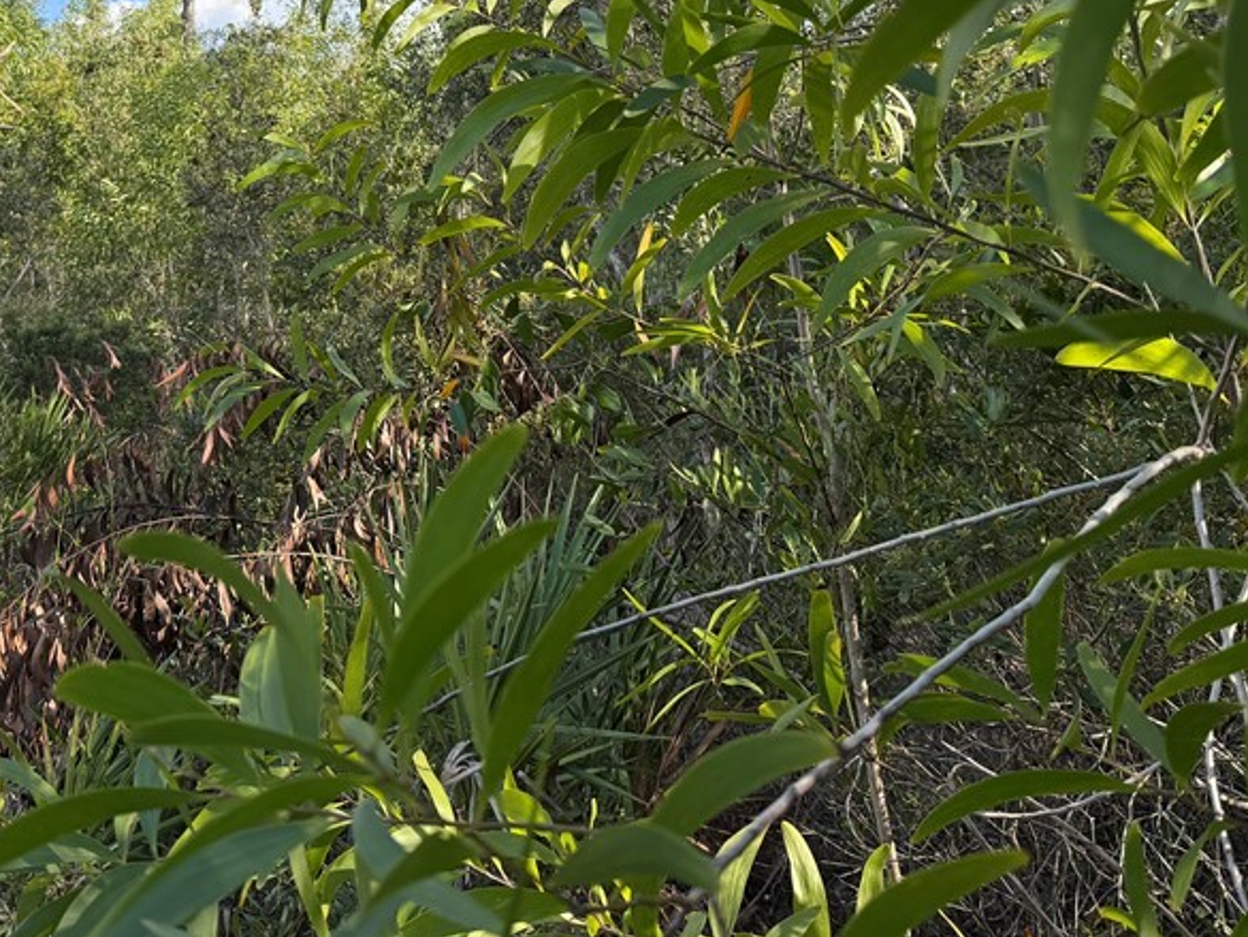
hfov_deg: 44.3
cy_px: 164
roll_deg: -1.1
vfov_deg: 33.2
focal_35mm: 42
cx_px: 439
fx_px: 1515
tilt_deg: +8.7
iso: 100
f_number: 1.78
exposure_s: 1/1553
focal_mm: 6.76
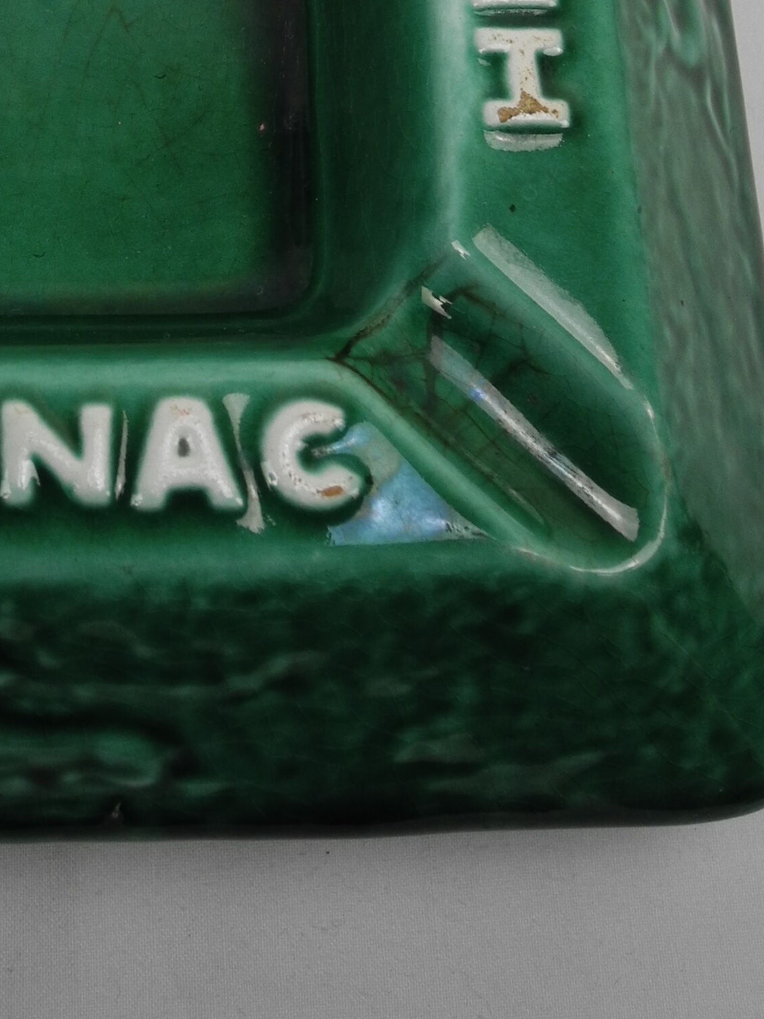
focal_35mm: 68
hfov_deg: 21.0
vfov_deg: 26.2
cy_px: -115
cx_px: 43
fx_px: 2001
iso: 100
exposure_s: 1/136
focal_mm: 6
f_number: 2.8
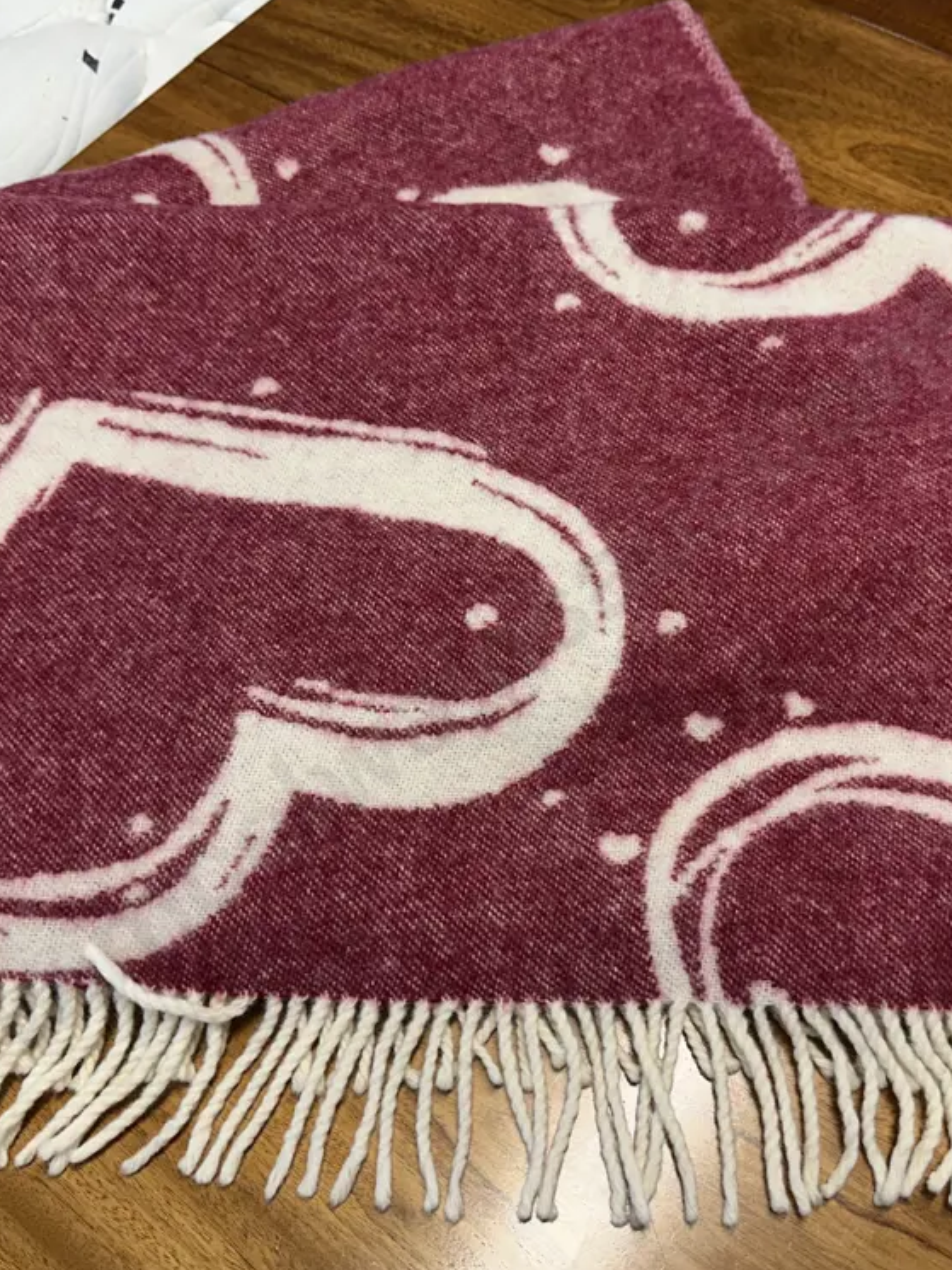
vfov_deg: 55.3
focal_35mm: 33
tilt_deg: -61.0
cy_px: 632
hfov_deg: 42.9
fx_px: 1210
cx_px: 540
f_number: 1.78
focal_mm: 6.86
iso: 160
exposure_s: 1/100
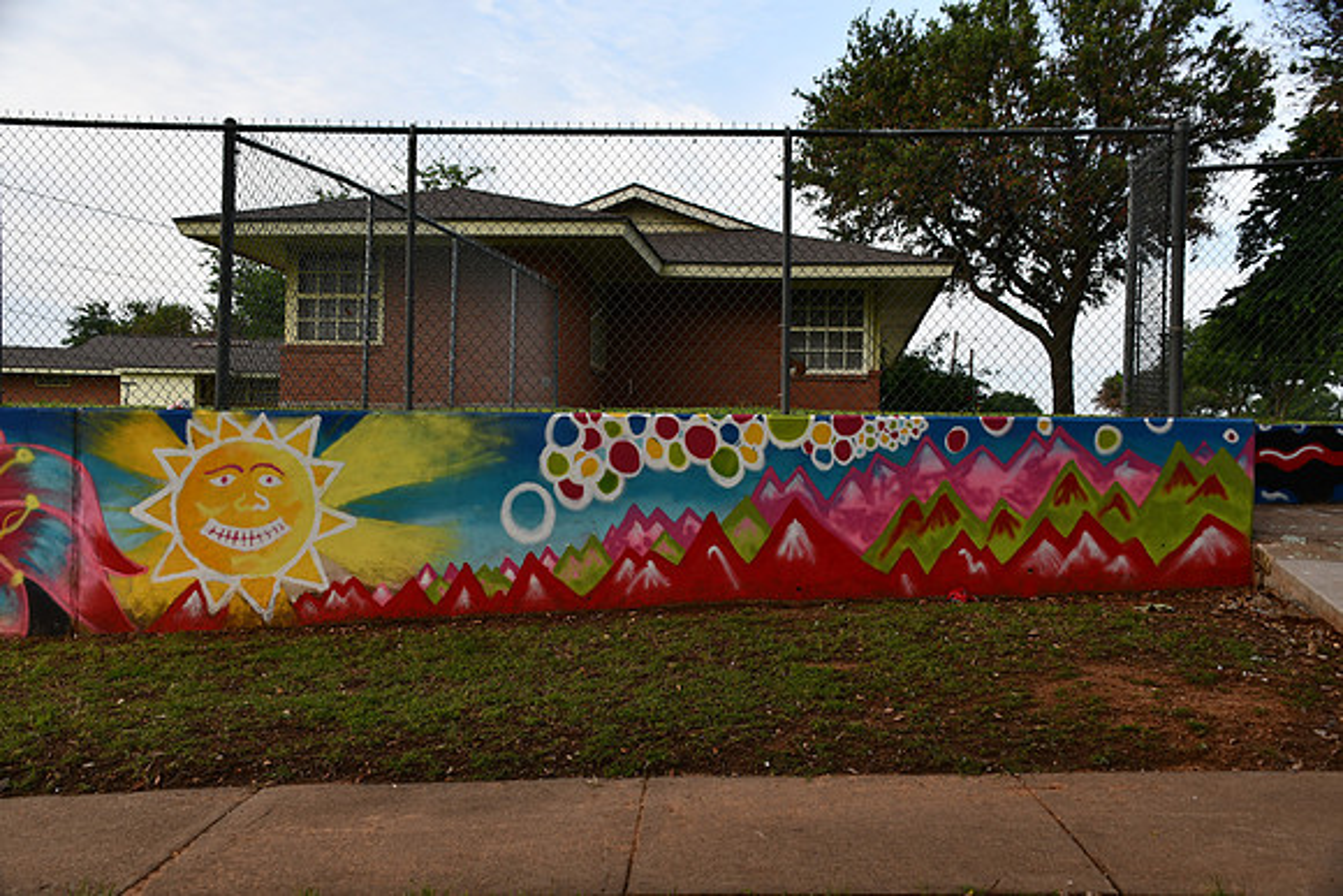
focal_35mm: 36
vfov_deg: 36.9
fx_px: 1343
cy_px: 448
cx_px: 672
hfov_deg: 53.1
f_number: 5.6
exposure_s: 1/250
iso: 220
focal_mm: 24
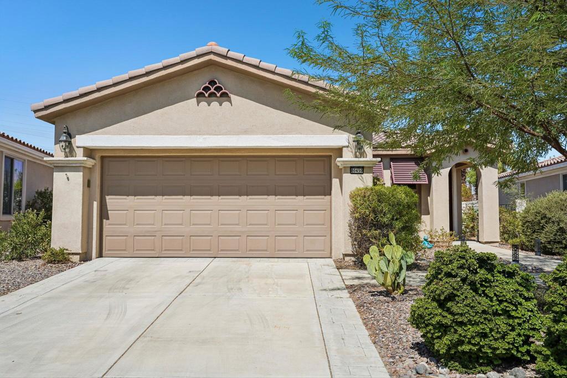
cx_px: 284
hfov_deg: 61.9
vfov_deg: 43.6
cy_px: 189
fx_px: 472
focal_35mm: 30
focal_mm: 30
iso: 100
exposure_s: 1/400
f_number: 8
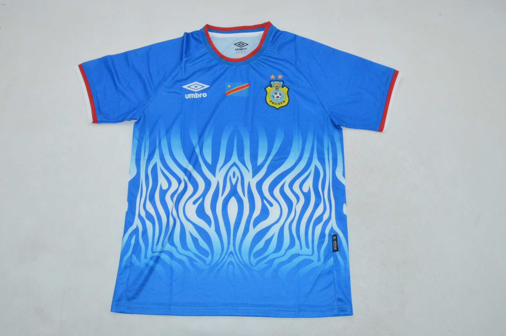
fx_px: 442
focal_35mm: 32
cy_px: 168
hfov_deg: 59.5
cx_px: 253
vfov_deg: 41.6
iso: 3200
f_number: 25
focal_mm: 21
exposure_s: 1/200
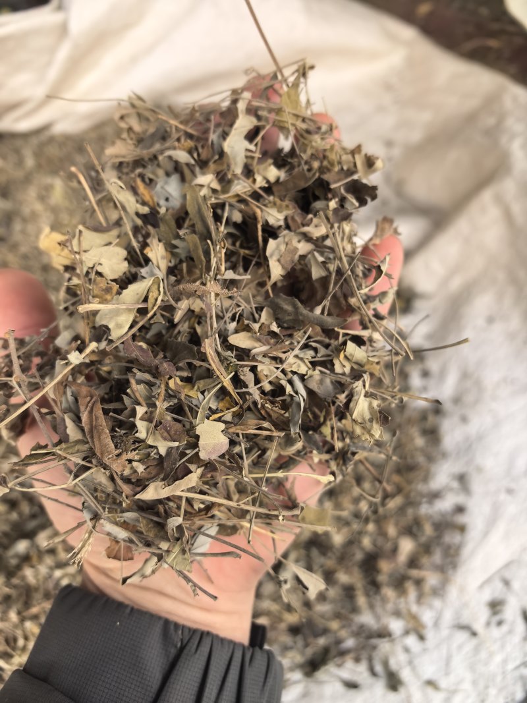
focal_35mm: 24
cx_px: 264
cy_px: 352
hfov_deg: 56.8
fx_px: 487
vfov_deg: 71.6
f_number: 2
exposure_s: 1/842
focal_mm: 5.75
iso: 500
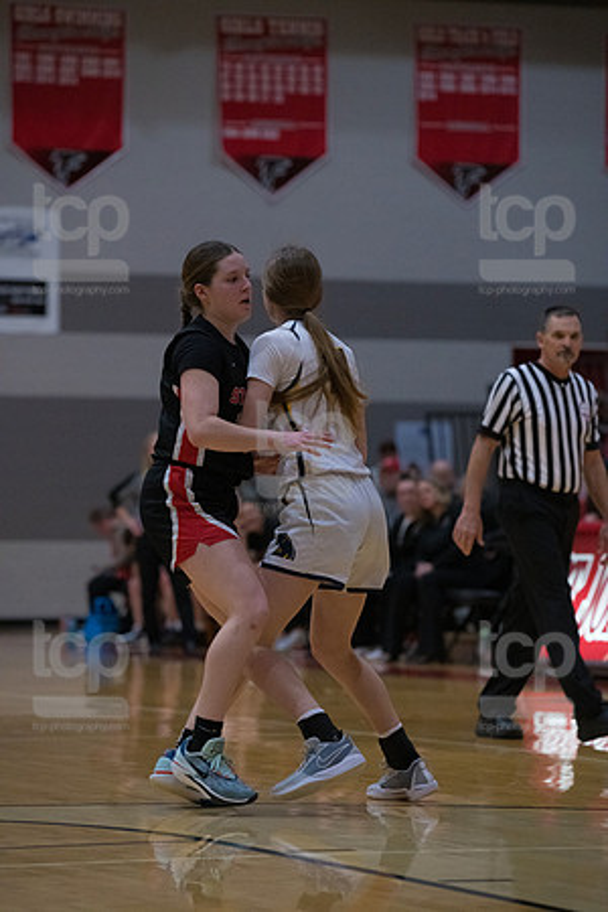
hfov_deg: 8.3
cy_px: 456
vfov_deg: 12.5
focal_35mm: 165
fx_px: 4180
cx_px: 304
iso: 8000
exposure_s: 1/1600
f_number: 4
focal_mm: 165
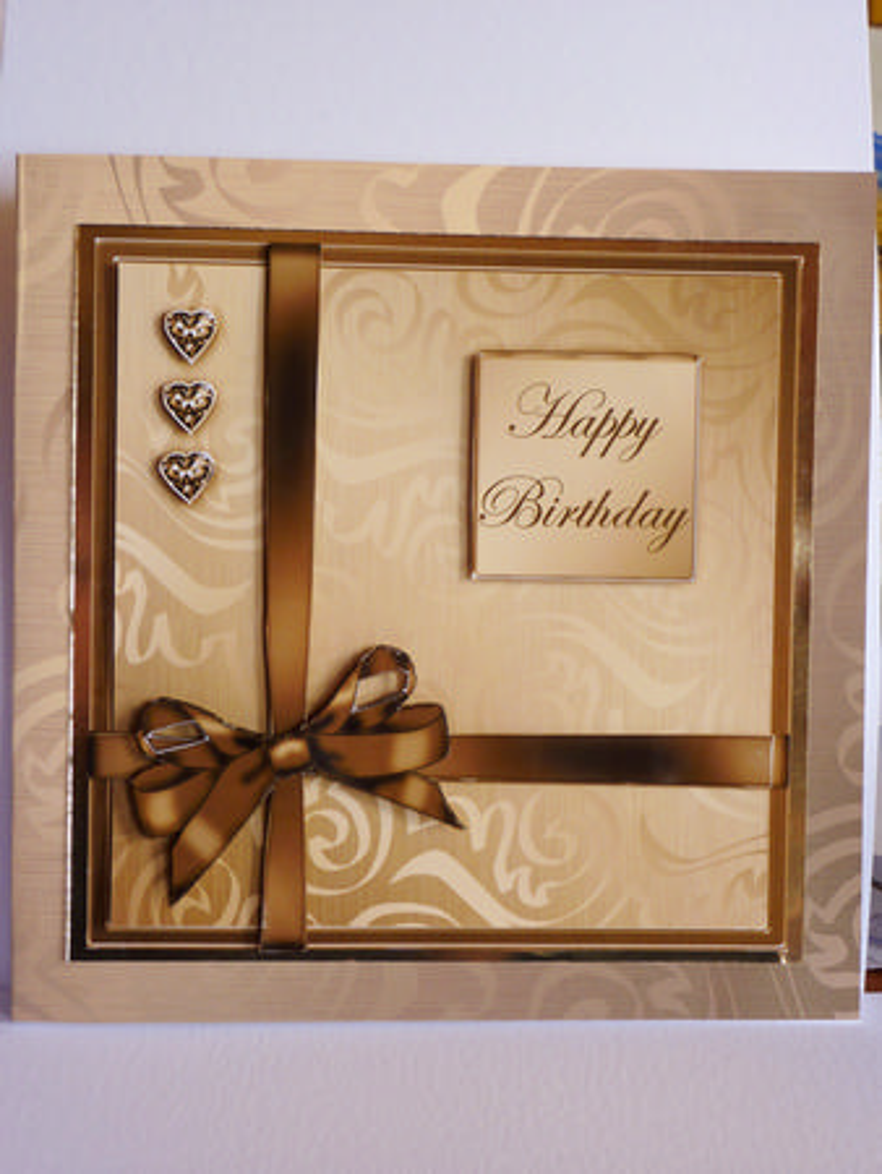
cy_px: 587
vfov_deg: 32.7
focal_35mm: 59
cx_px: 441
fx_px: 2002
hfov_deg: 24.8
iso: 80
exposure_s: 1/80
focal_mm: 9.7
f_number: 3.9
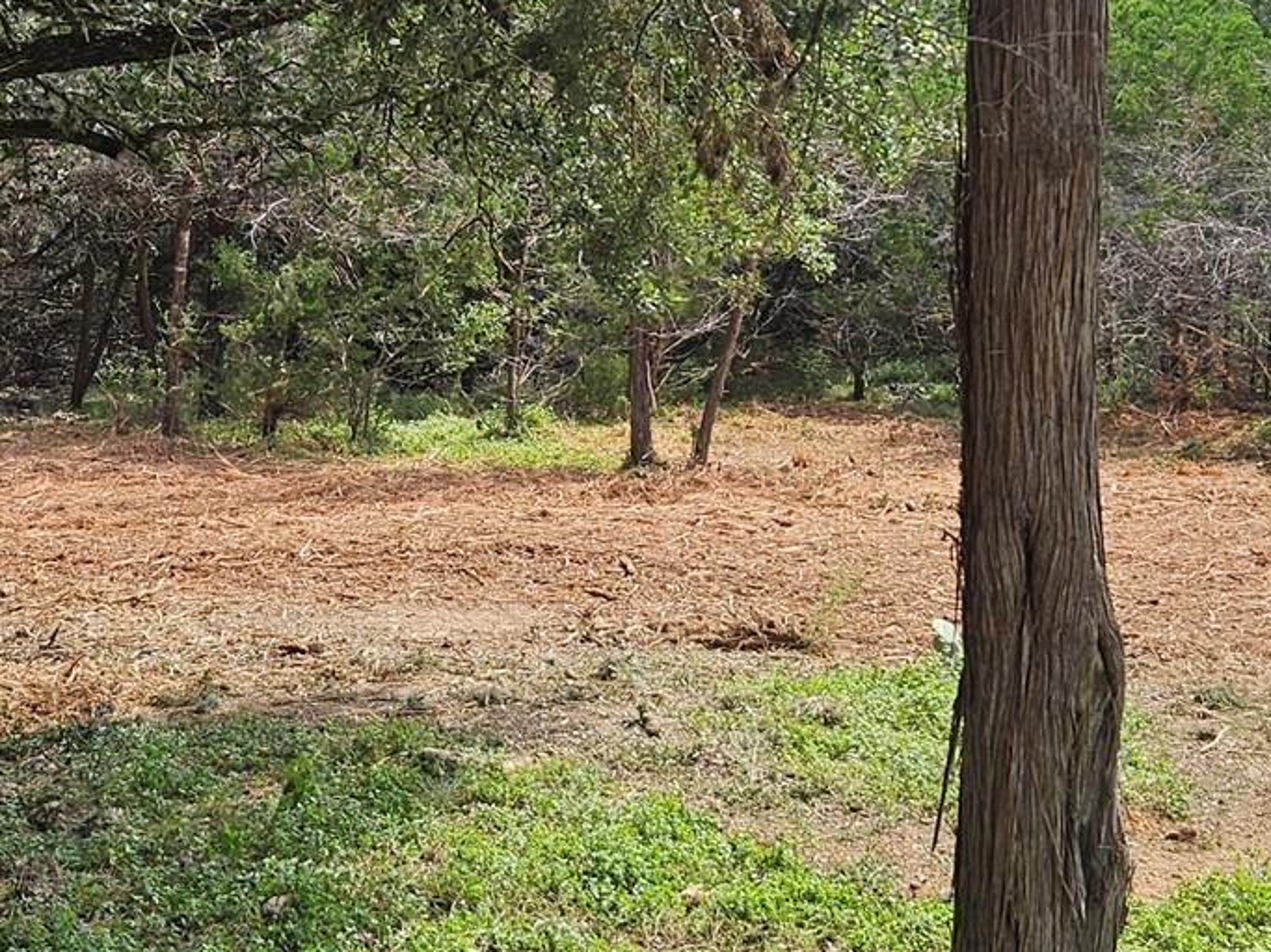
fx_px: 2533
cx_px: 536
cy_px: 461
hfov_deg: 28.1
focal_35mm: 69
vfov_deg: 21.3
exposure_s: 1/631
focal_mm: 5.4
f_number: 1.8
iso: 25
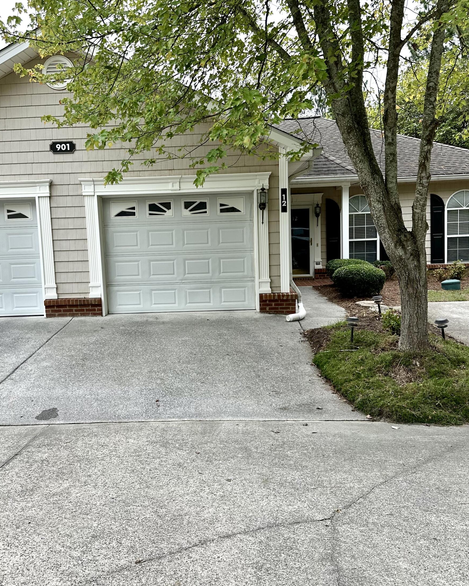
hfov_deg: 45.7
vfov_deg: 55.7
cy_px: 290
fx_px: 555
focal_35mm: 32
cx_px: 206
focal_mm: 6.86
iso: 80
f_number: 1.78
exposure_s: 1/1157
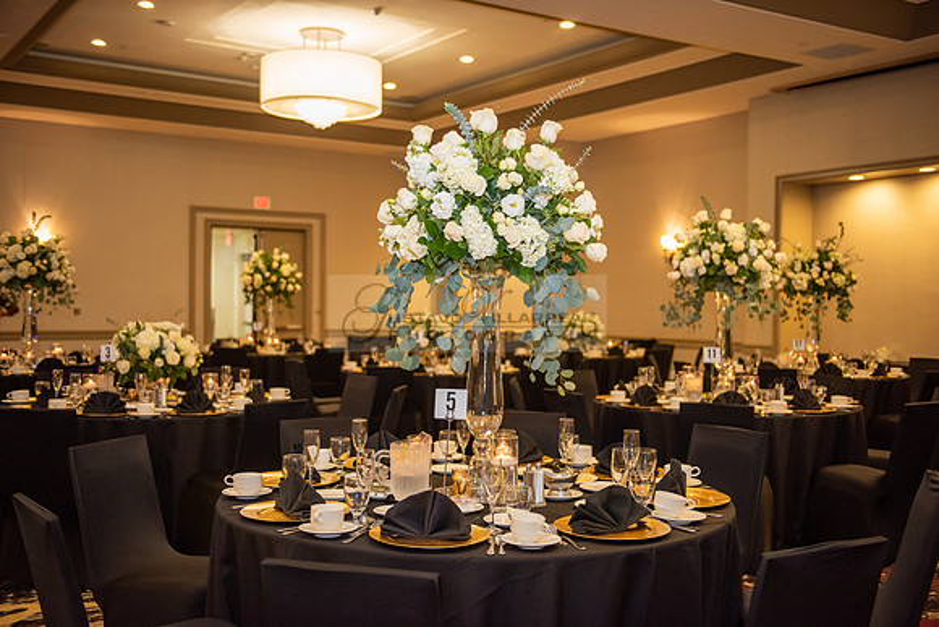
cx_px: 470
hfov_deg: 50.7
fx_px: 991
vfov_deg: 35.1
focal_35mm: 38
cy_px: 314
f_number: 2.8
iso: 1600
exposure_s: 1/125
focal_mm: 38
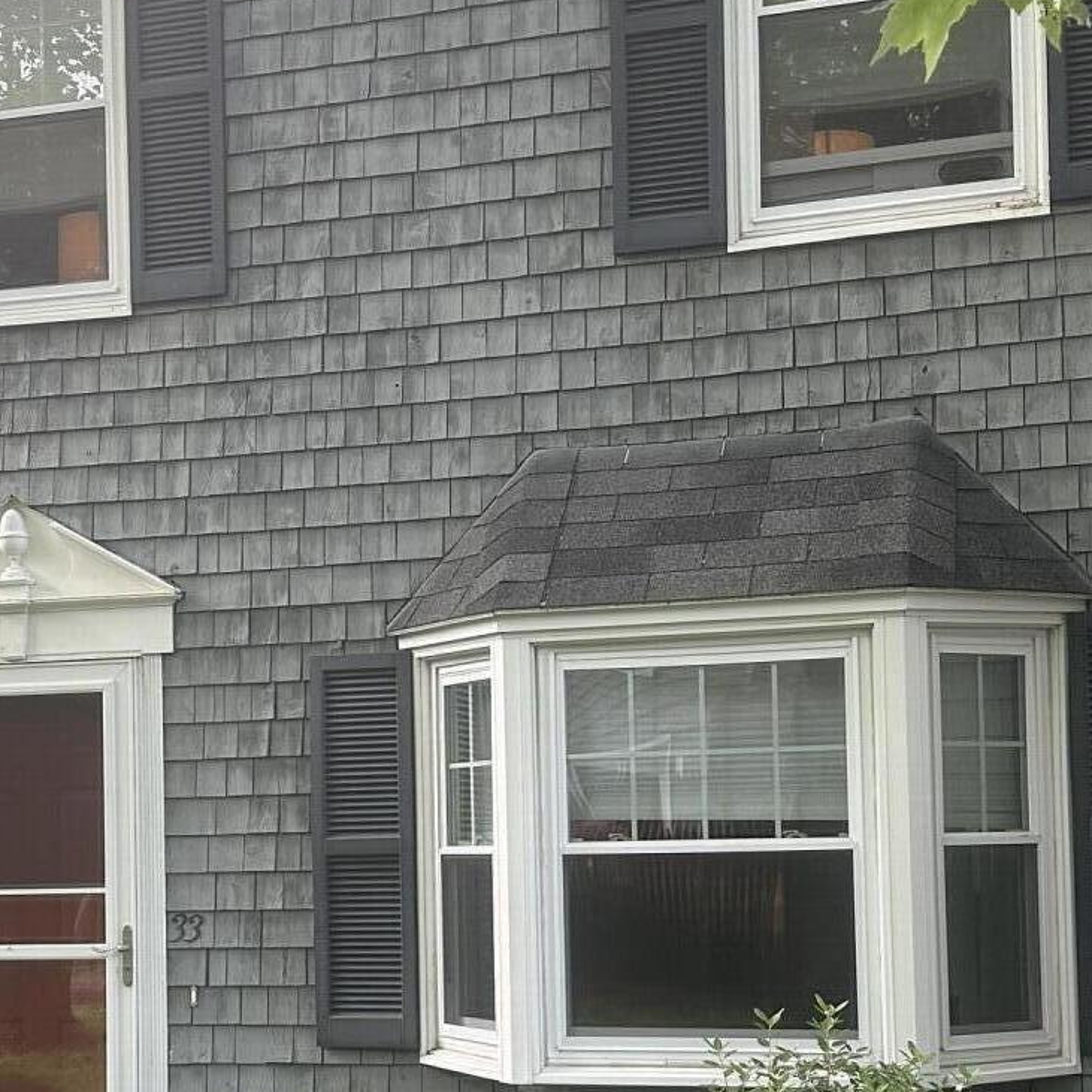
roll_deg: +1.1
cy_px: 757
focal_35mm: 58
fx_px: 2070
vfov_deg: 29.3
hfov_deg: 29.5
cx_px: 447
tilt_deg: +2.6
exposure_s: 1/121
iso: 160
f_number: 1.78
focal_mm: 6.86
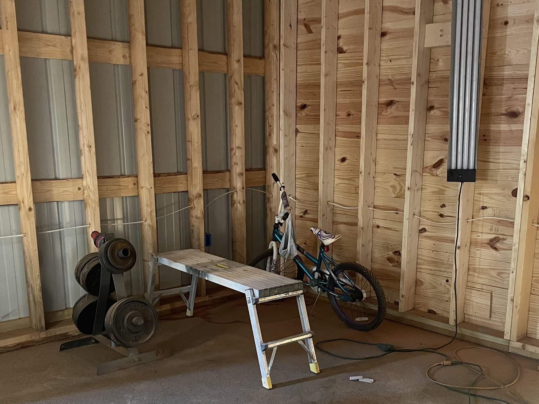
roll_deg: +0.2
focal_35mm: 40
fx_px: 623
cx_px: 298
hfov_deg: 46.7
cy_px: 271
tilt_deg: -12.5
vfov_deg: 35.6
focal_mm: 4.2
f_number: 1.6
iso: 640
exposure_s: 1/30
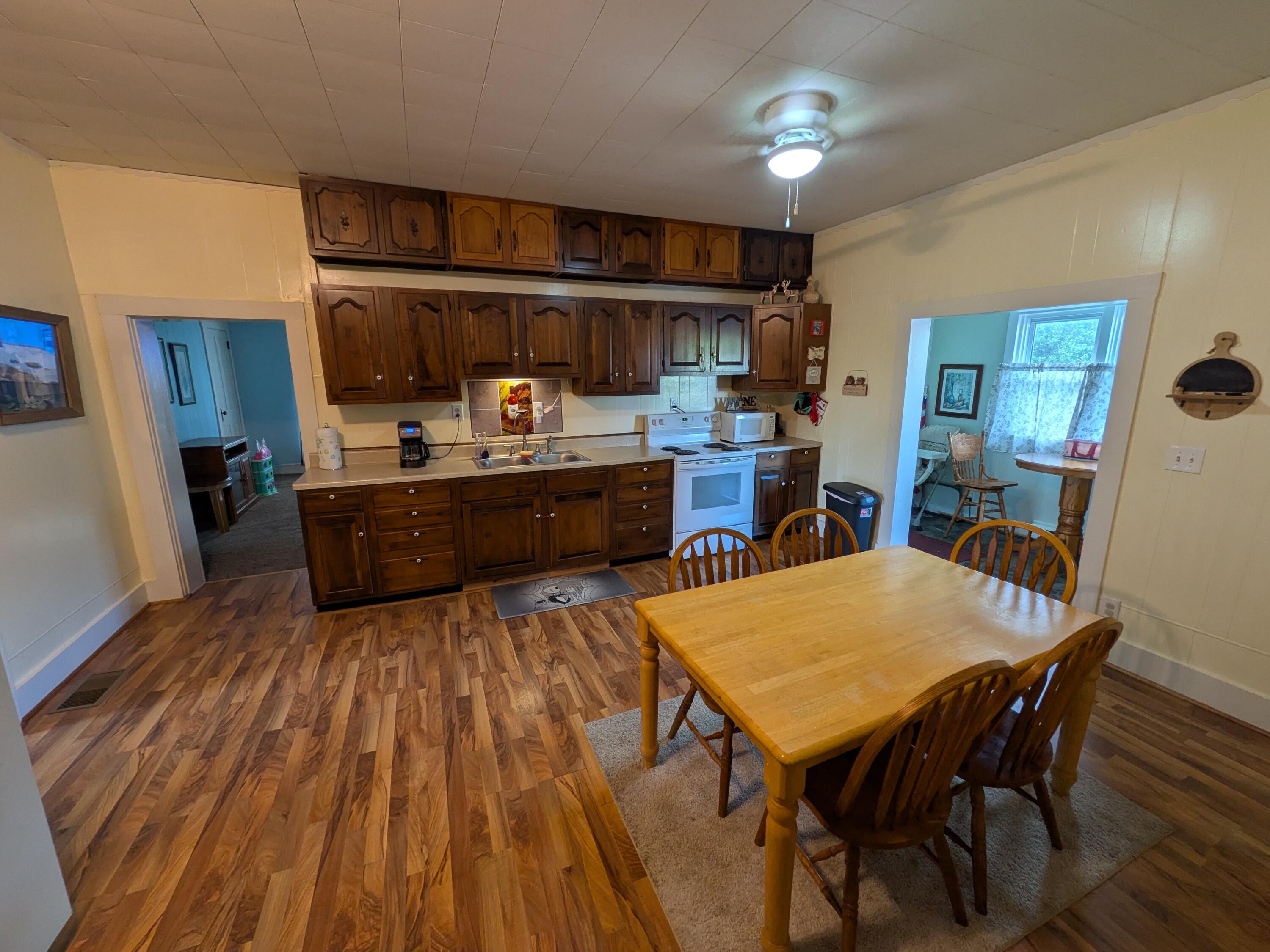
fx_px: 514
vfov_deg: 85.7
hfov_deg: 102.1
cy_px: 476
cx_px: 635
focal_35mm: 14
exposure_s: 1/24
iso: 108
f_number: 2.2
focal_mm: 1.85
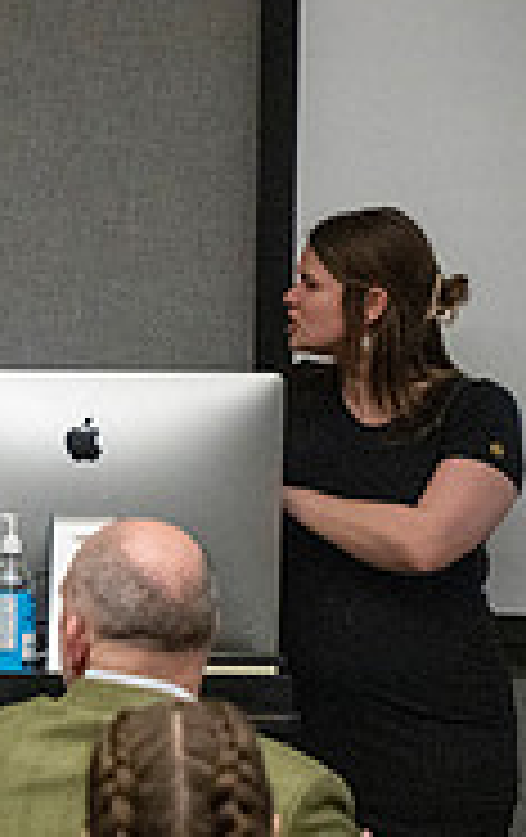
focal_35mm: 222
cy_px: 317
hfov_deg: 5.7
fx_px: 5068
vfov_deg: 9.4
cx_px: -751
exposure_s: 1/500
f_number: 4
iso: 10000
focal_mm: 70
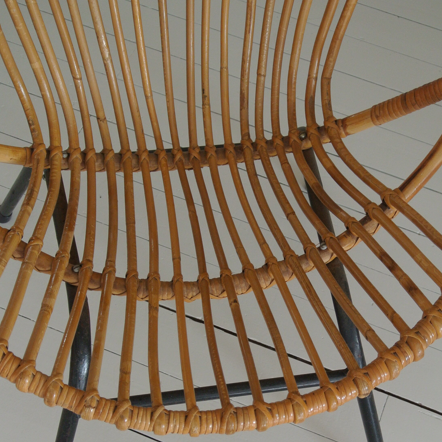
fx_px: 852
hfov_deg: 29.1
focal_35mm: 59
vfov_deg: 28.5
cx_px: 207
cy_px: 344
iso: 320
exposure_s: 1/60
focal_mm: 14.5
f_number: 4
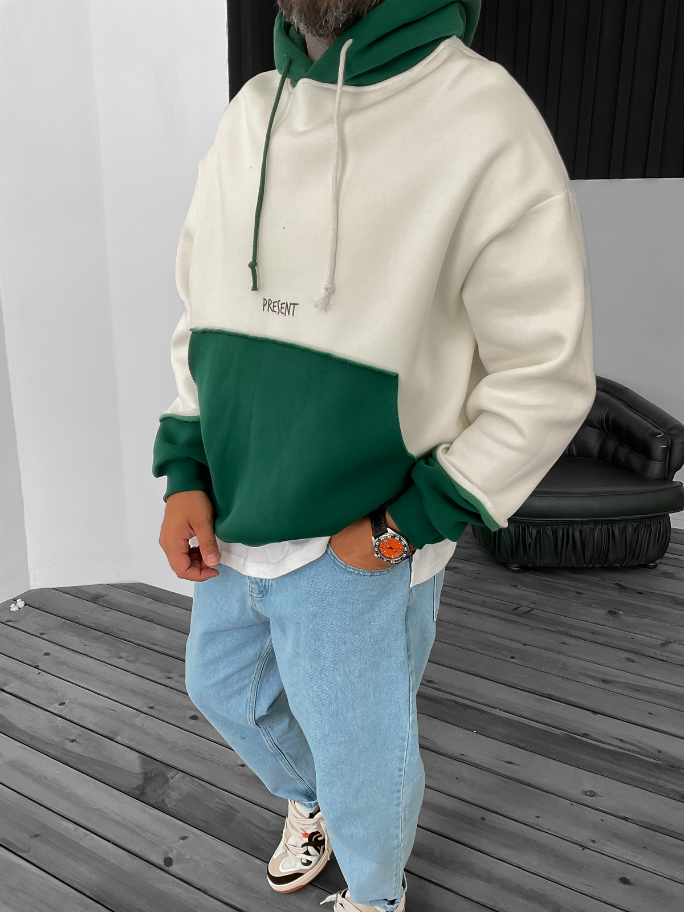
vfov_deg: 61.7
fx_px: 764
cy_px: 456
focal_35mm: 29
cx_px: 342
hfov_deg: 48.2
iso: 32
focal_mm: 3
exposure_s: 1/120
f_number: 1.8
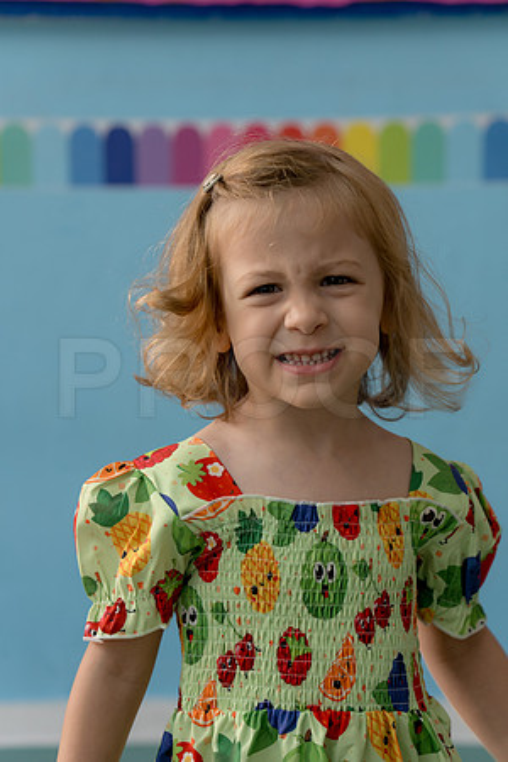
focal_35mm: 105
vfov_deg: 19.5
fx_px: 2222
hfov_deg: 13.0
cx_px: 254
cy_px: 381
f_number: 5.6
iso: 1600
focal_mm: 105
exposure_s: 1/160
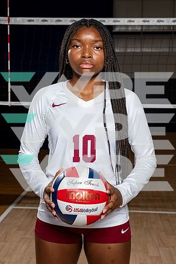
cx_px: 88
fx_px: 367
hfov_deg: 27.0
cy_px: 132
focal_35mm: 50
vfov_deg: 39.6
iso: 100
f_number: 8
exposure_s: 1/250
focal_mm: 50
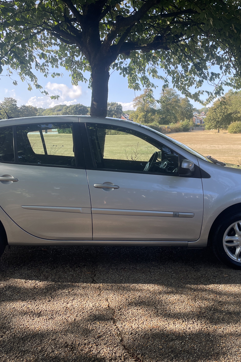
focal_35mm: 37
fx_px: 371
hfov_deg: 35.9
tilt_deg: -3.1
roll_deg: -0.3
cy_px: 177
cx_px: 131
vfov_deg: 51.9
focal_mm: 4.2
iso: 32
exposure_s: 1/651
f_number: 1.6
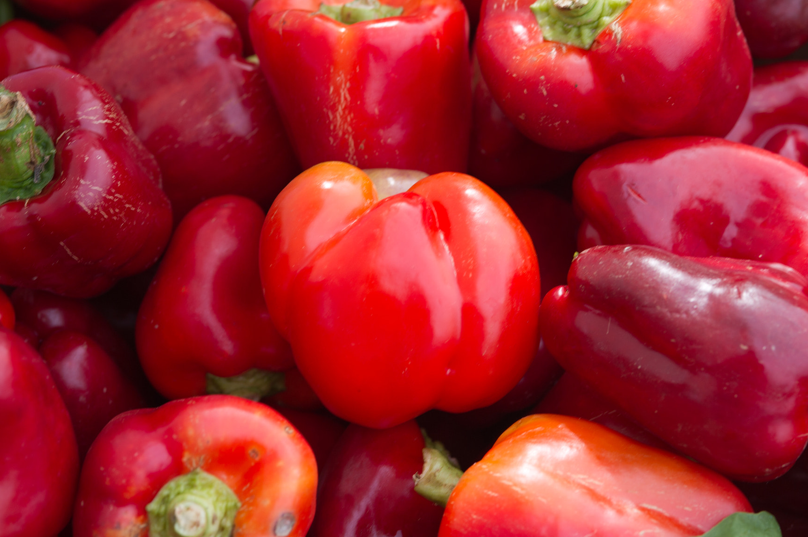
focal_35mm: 124
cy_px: 250
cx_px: 385
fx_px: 2781
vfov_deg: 11.0
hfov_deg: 16.5
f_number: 6.3
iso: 200
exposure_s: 1/160
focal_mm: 105
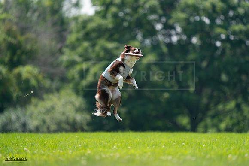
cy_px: 83
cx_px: 124
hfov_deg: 3.4
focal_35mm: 600
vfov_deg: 2.3
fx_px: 4151
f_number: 6.3
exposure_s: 1/4000
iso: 2000
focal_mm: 600
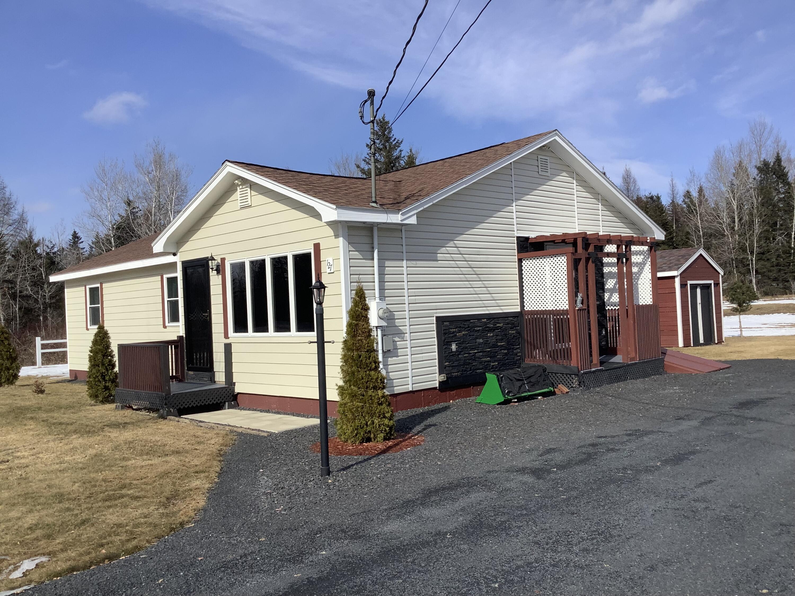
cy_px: 298
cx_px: 398
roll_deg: +2.2
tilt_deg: +0.1
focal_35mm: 31
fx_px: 712
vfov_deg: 45.4
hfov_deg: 58.4
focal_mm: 3.3
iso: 25
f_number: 2.4
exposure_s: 1/1988
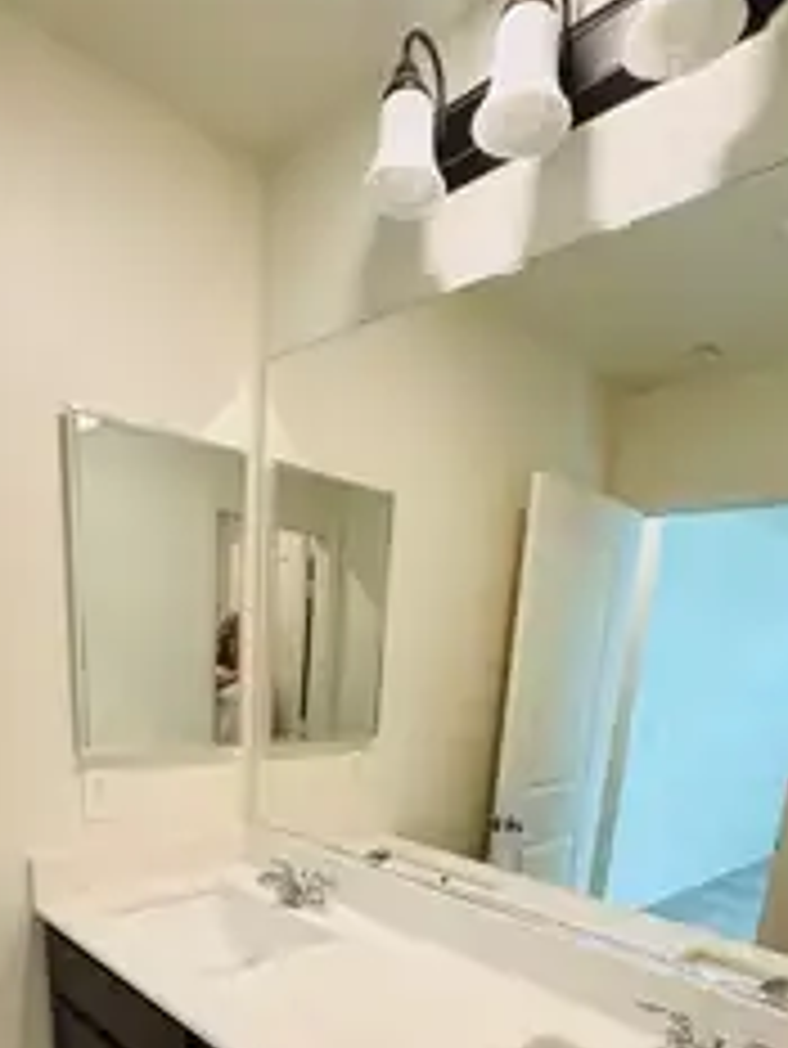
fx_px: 728
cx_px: 351
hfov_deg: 56.7
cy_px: 850
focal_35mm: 24
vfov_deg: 64.7
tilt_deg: -16.9
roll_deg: -2.7
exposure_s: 1/120
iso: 160
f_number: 2.2
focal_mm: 2.22
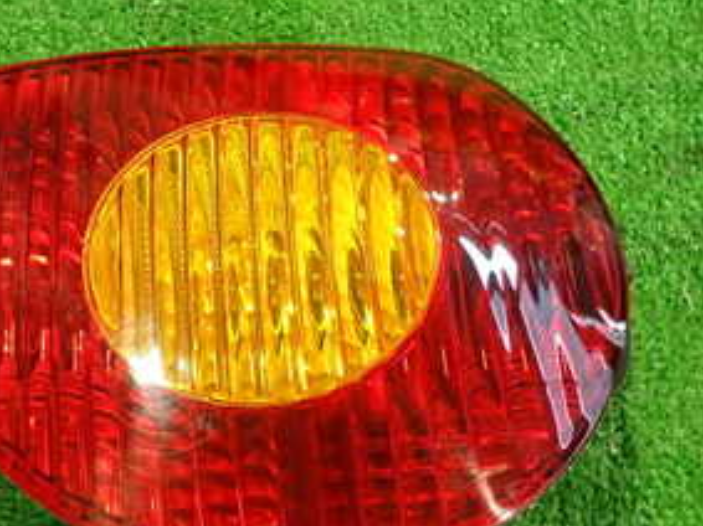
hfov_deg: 34.1
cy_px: 233
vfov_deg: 27.5
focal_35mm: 53
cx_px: 60
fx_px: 1076
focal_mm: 4.5
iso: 500
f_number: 2
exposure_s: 1/30
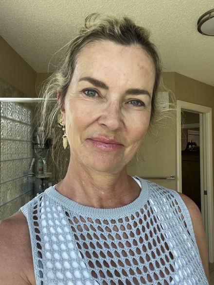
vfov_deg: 60.0
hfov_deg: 46.8
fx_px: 247
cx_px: 107
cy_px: 142
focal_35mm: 30
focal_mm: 2.71
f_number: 2.2
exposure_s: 1/114
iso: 100
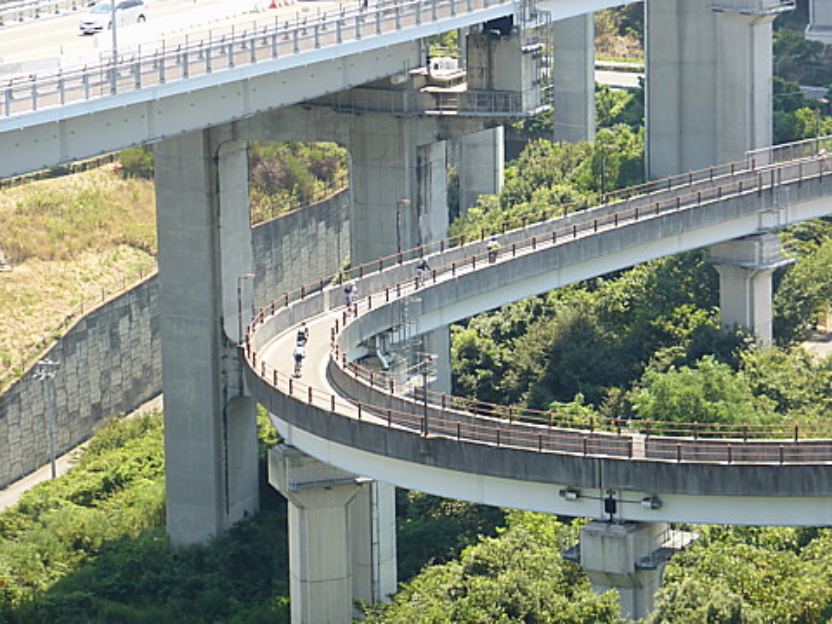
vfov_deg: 8.4
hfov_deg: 11.2
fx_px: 4230
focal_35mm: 176
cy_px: 312
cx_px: 416
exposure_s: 1/160
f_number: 5.4
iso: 100
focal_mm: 31.3
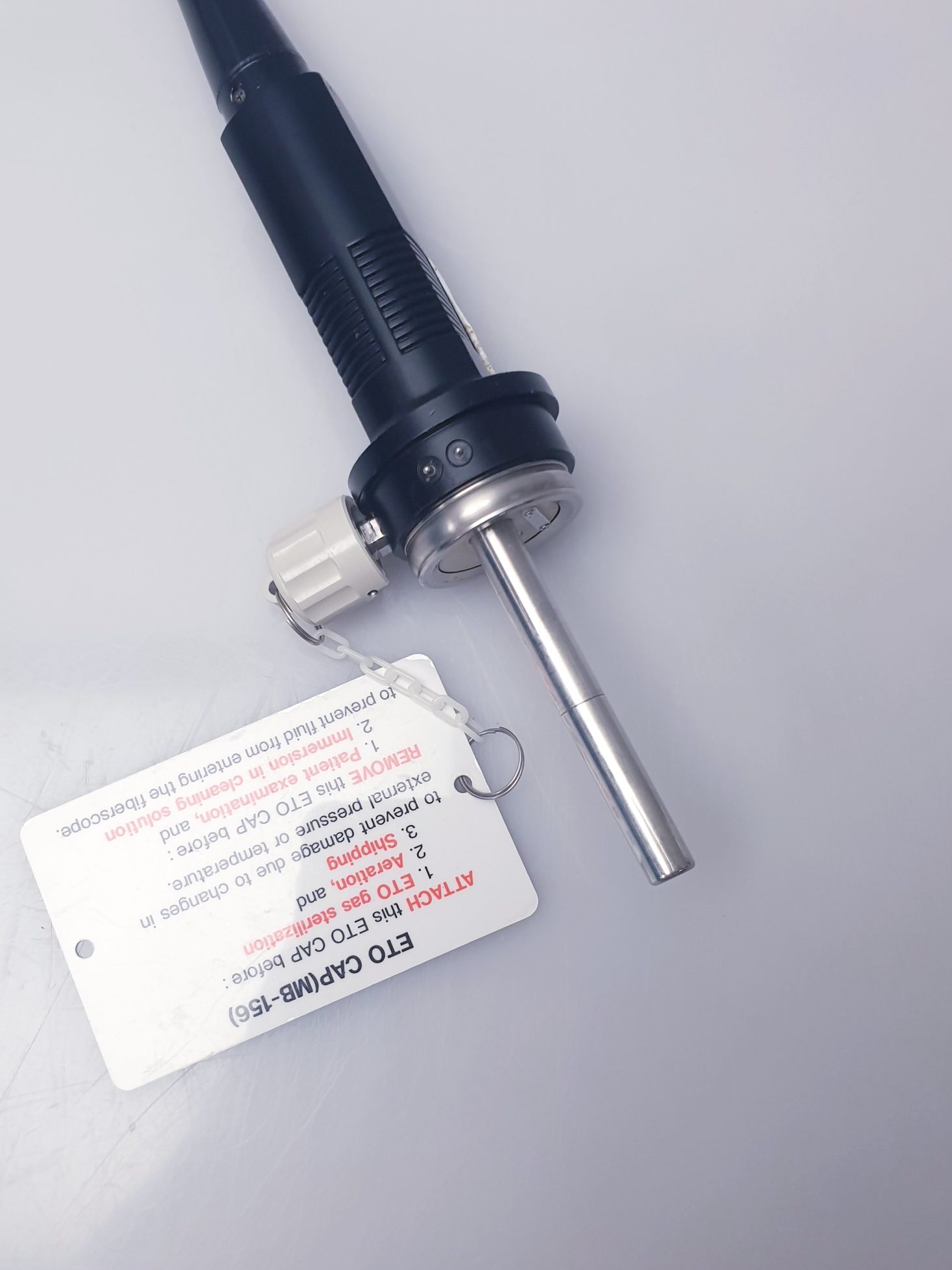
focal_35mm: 34
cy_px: 682
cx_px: 343
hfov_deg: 41.4
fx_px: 1247
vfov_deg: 53.9
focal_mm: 4.3
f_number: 2.4
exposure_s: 1/100
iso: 80
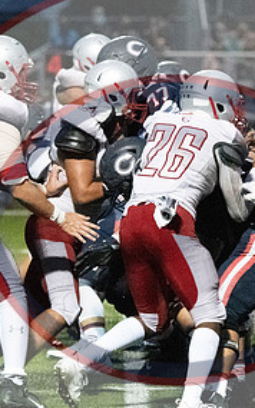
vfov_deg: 6.0
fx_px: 3871
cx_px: 169
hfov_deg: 3.8
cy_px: 230
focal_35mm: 348
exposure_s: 1/3200
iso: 32000
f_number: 2.8
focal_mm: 112
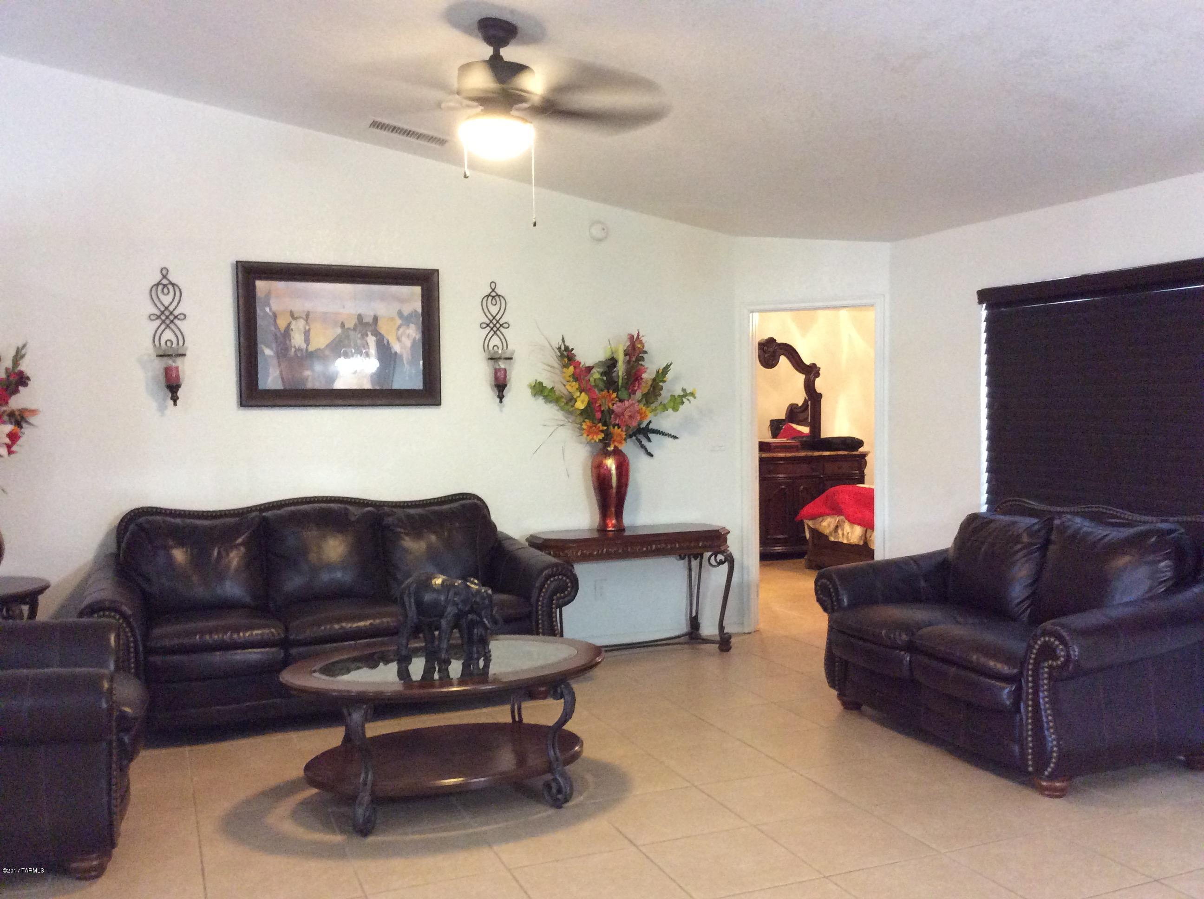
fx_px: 1111
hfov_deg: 56.9
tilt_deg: -2.6
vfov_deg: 44.1
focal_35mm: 32
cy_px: 450
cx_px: 602
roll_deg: +1.0
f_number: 2.4
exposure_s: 1/15
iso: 250
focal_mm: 3.3
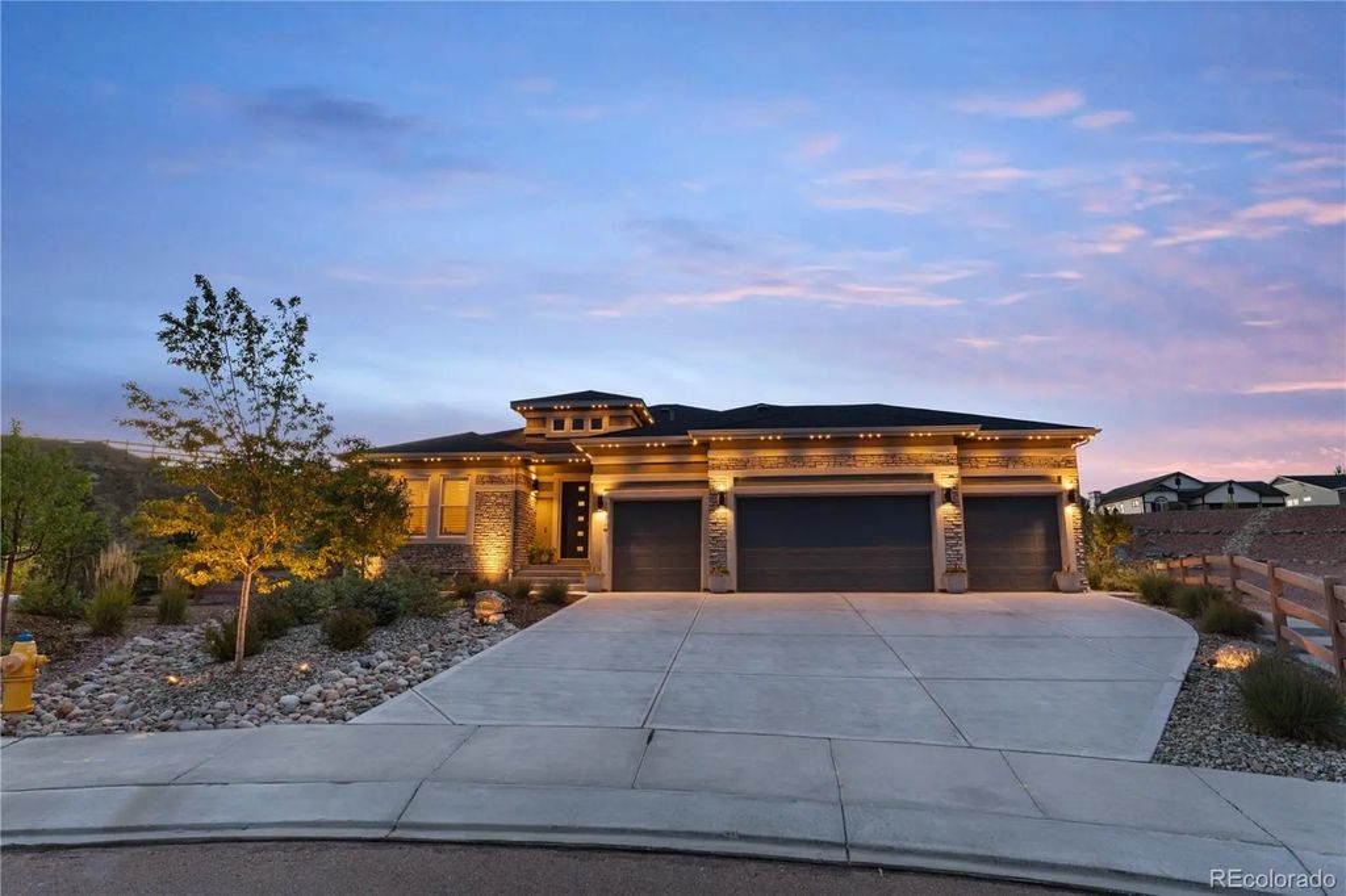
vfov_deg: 64.0
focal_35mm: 19
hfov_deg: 86.3
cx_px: 673
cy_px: 448
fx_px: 718
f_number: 8
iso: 400
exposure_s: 2
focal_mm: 12.8
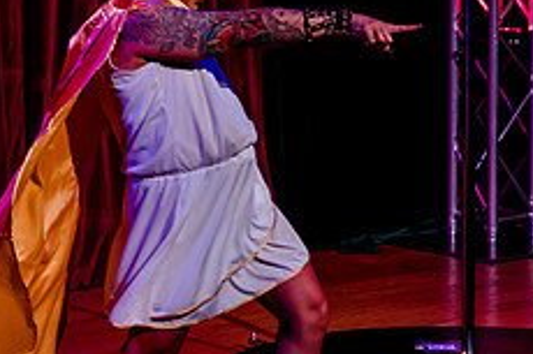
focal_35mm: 198
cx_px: 337
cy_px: 23
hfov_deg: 10.4
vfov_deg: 6.9
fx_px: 2929
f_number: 4
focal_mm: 62
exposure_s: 1/125
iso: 2500
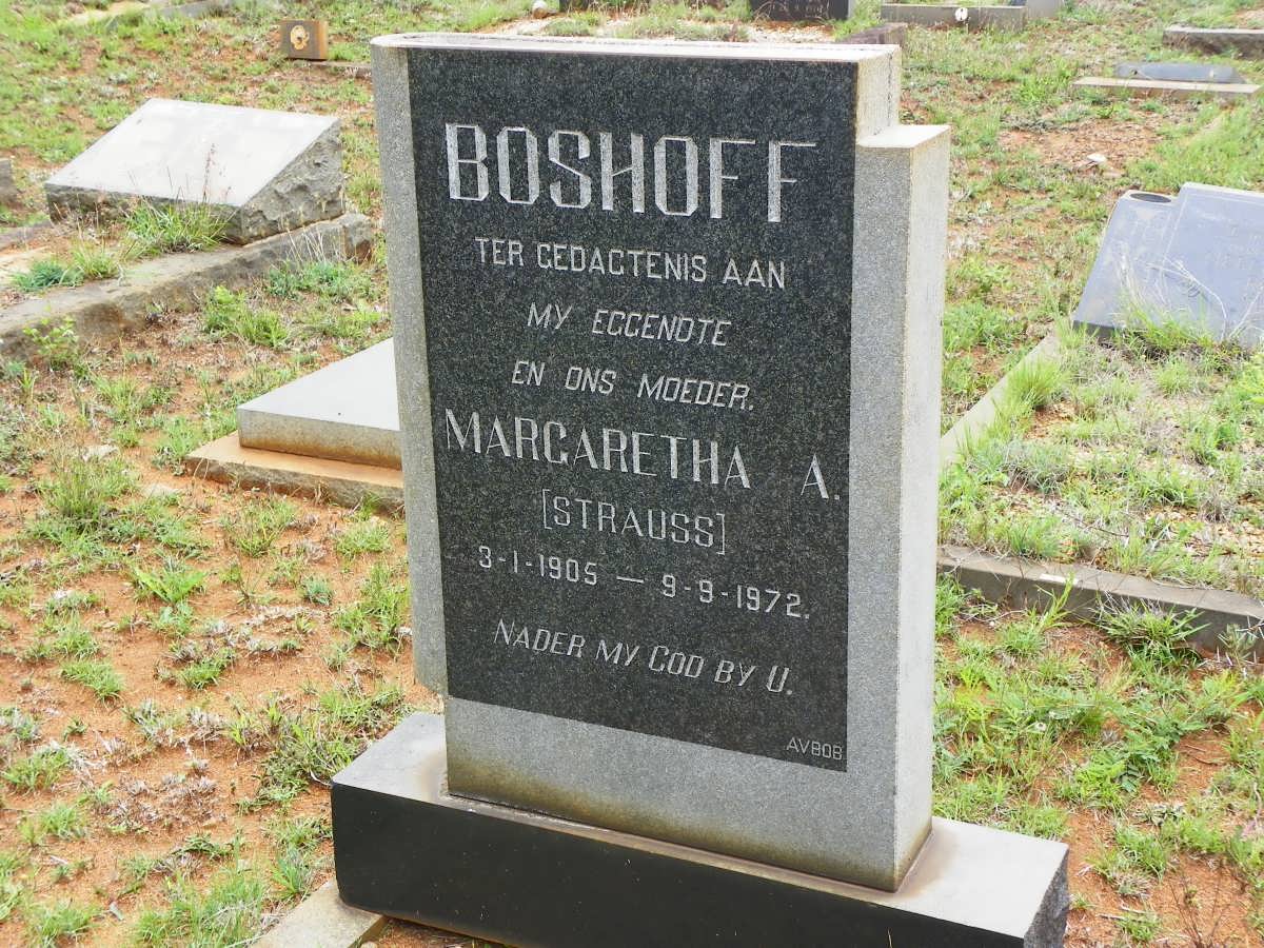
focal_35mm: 52
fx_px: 1899
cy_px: 474
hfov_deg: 36.8
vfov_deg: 28.0
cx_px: 632
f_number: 4
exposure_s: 1/125
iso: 64
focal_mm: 9.2
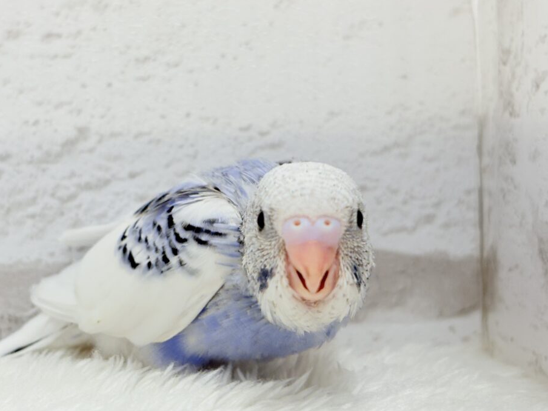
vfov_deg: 21.3
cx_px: 226
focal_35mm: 69
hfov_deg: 28.1
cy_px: 210
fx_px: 1092
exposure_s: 1/100
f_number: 1.6
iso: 80
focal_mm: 5.96
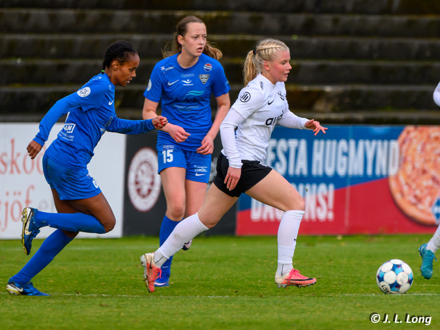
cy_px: 150
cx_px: 251
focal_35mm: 896
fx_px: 11387
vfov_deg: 1.7
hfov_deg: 2.2
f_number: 6.3
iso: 900
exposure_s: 1/1000
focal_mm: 600
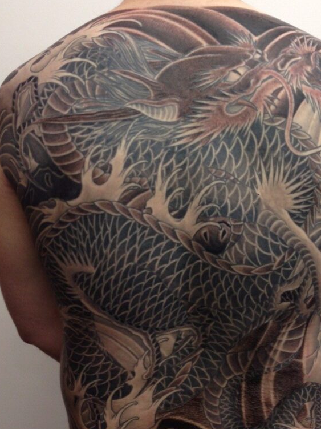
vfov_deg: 42.1
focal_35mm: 45
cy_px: 218
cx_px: 193
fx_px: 557
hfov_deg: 32.1
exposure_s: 1/33
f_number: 2.4
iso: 64
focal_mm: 4.13
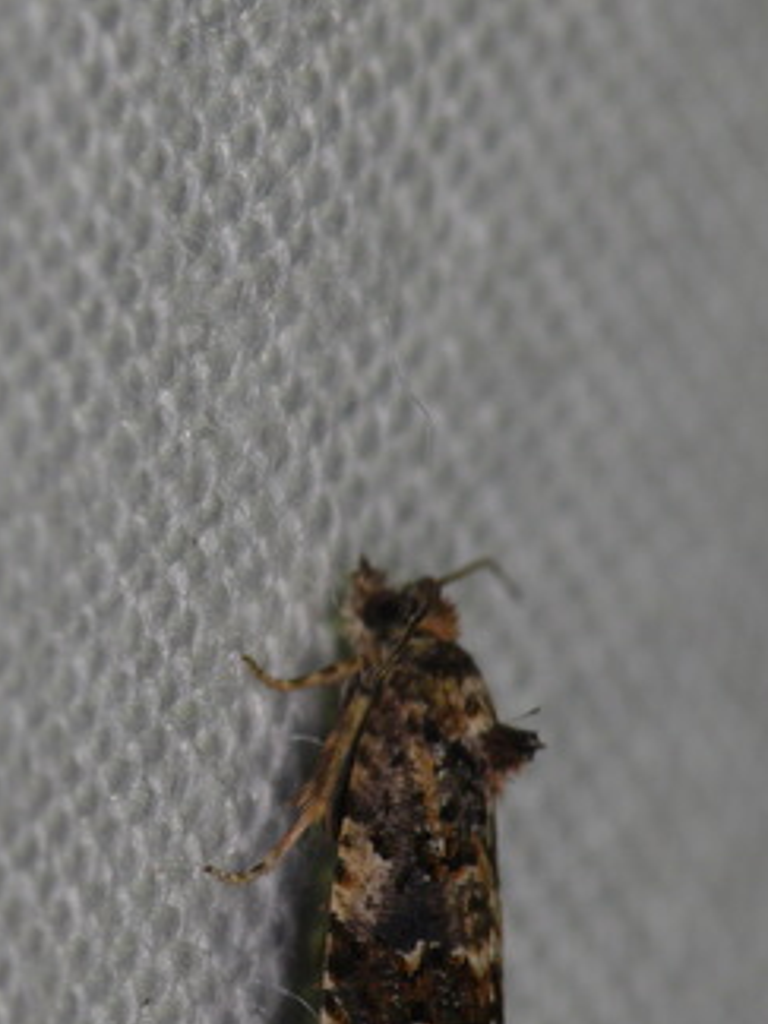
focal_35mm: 829
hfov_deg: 1.8
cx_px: 262
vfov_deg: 2.4
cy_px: 578
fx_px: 24523
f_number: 11
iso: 100
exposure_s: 1/640
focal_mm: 88.8
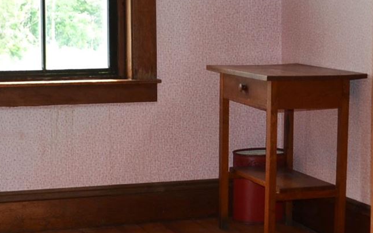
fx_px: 884
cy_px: 57
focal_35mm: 87
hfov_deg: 23.7
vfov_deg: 15.0
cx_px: 116
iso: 400
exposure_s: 1/100
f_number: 4
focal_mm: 18
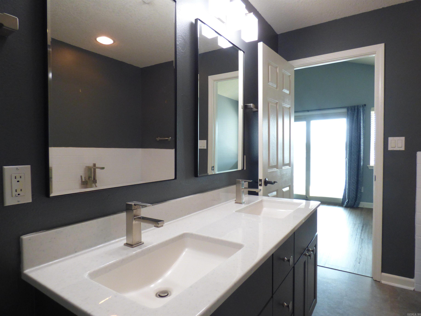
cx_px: 210
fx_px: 243
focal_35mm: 20
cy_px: 158
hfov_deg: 81.7
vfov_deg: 66.0
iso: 400
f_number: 2.8
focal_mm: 3.58
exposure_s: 1/60
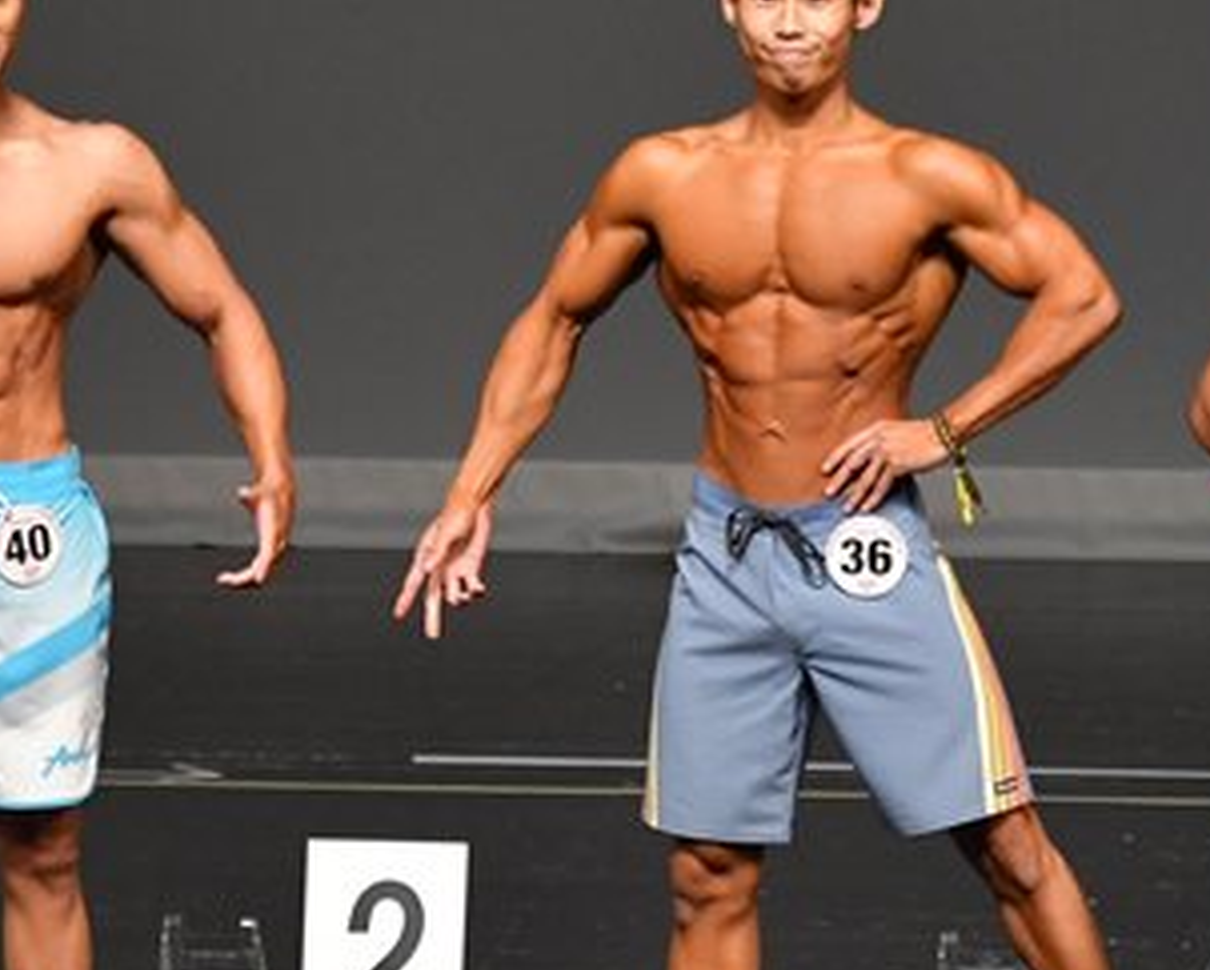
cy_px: 581
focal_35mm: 577
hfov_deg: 3.4
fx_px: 20676
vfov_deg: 2.7
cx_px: 643
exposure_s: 1/400
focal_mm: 160
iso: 2500
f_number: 5.6
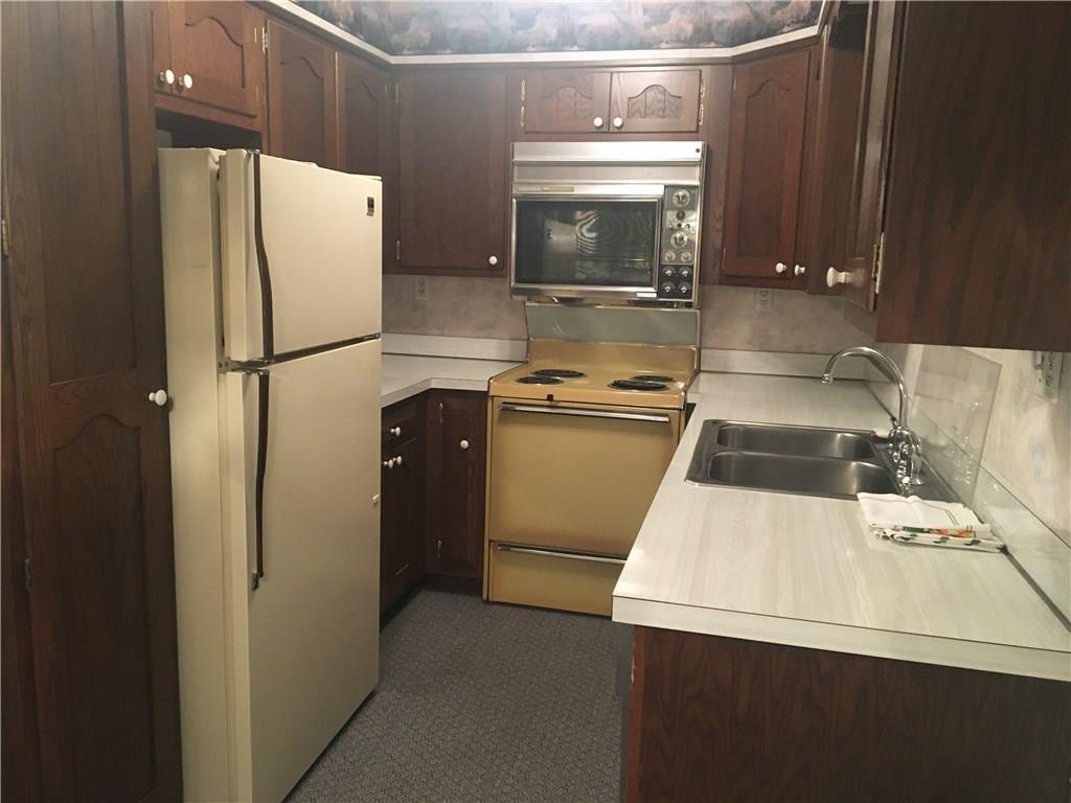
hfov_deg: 61.7
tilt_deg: -8.3
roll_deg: -2.1
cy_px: 402
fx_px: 897
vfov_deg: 48.2
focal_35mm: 29
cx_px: 536
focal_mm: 4.15
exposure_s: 1/30
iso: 200
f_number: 2.2
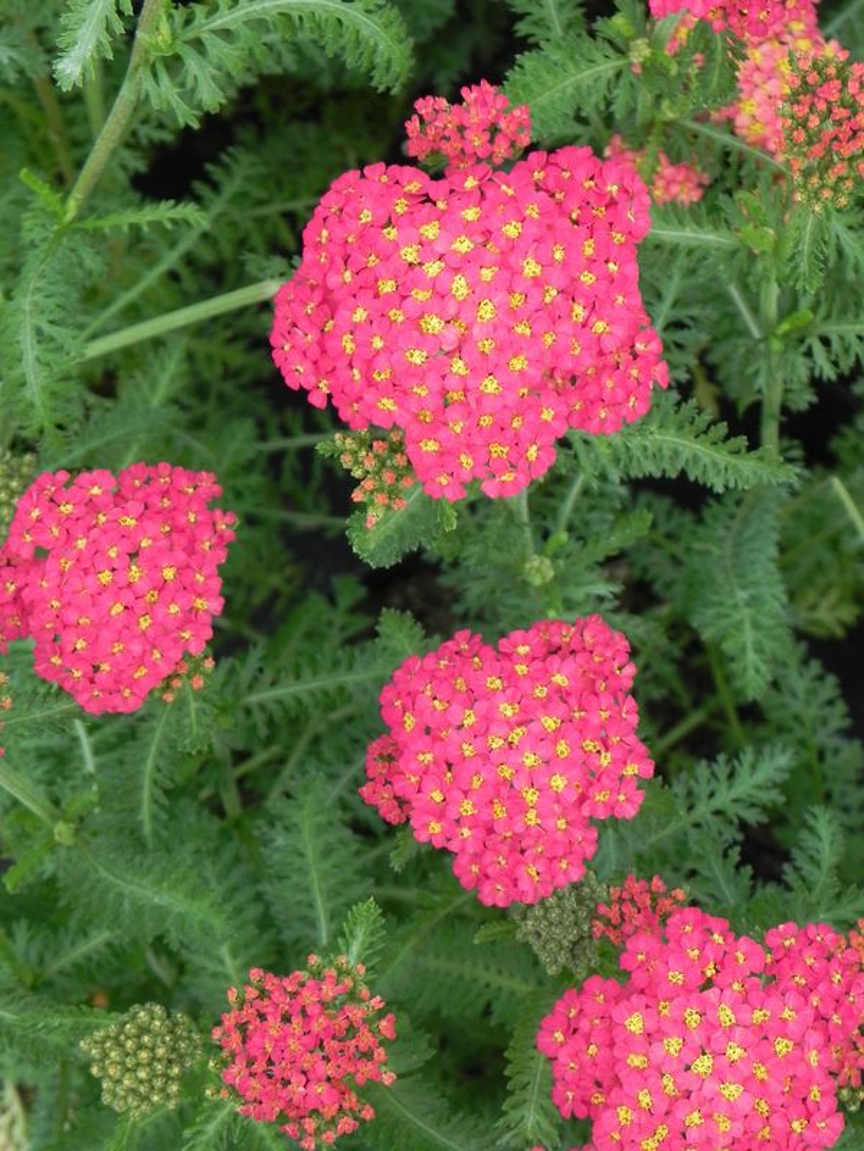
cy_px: 576
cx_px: 432
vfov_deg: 18.7
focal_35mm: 105
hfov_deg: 14.1
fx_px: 3494
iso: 160
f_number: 4.5
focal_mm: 18.8
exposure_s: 1/320
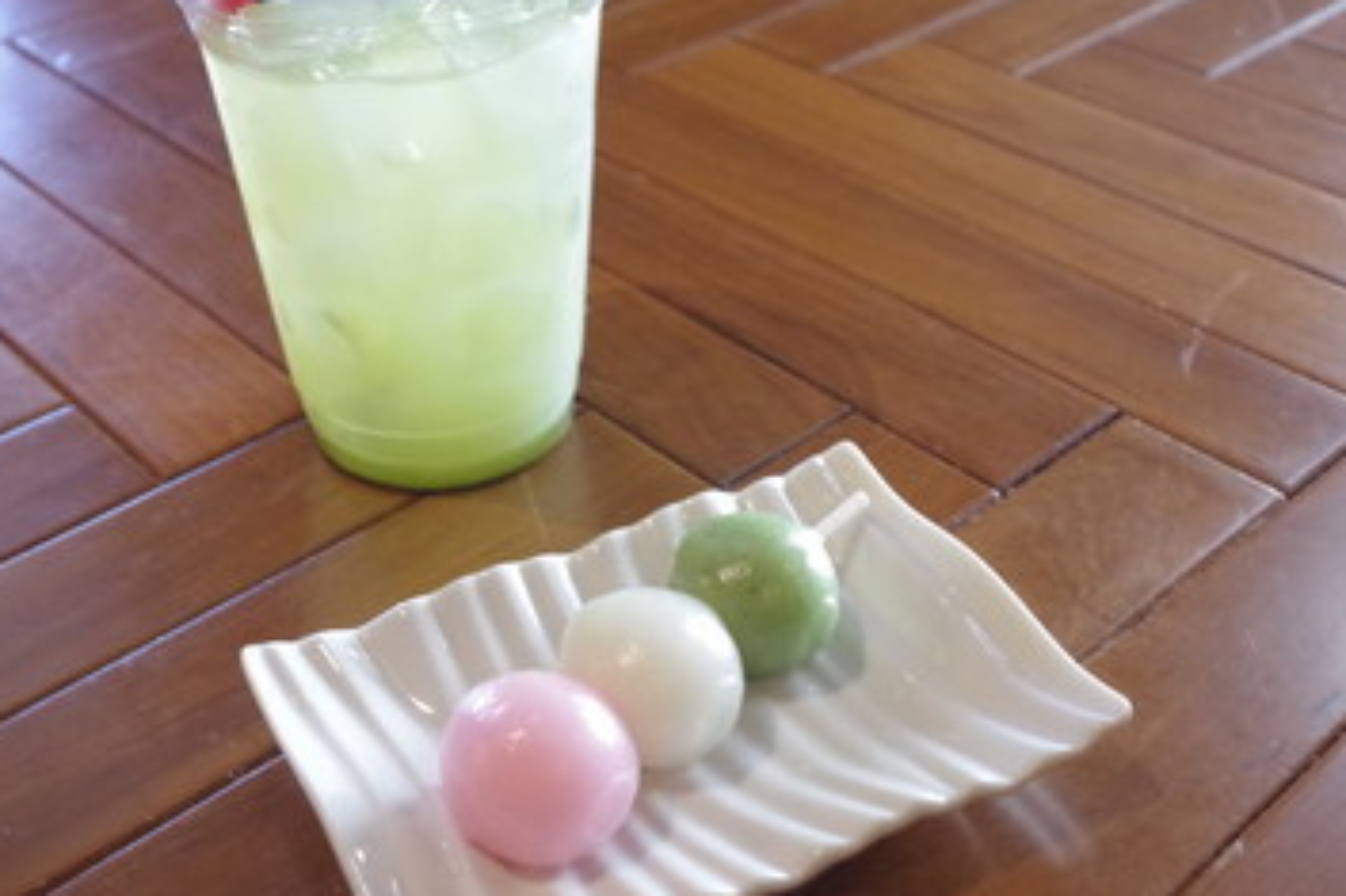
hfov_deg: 43.6
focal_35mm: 45
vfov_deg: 29.8
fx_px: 1682
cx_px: 625
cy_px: 425
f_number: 5
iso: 3200
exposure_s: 1/50
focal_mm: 21.25
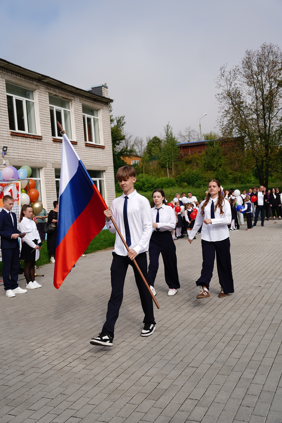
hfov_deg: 35.1
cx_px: 141
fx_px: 446
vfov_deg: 50.7
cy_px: 212
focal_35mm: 38
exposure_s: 1/500
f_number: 4.5
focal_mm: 38
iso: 64
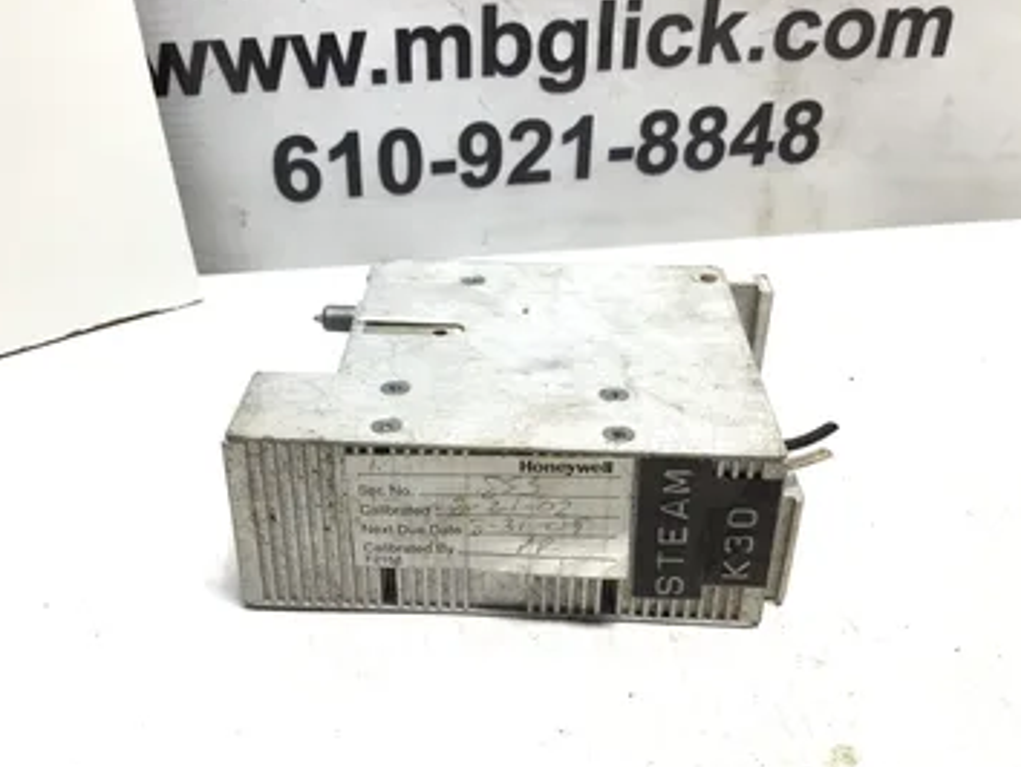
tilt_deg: -30.7
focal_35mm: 35
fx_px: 1033
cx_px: 470
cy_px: 398
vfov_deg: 40.7
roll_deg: +0.0
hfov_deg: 52.5
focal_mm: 3.3
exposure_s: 1/120
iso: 32
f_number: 2.4
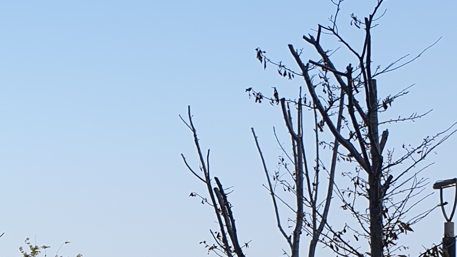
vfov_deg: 11.1
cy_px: 338
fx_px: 1285
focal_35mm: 106
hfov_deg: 18.7
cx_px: -137
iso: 50
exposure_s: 1/902
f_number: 2.4
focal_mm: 4.3
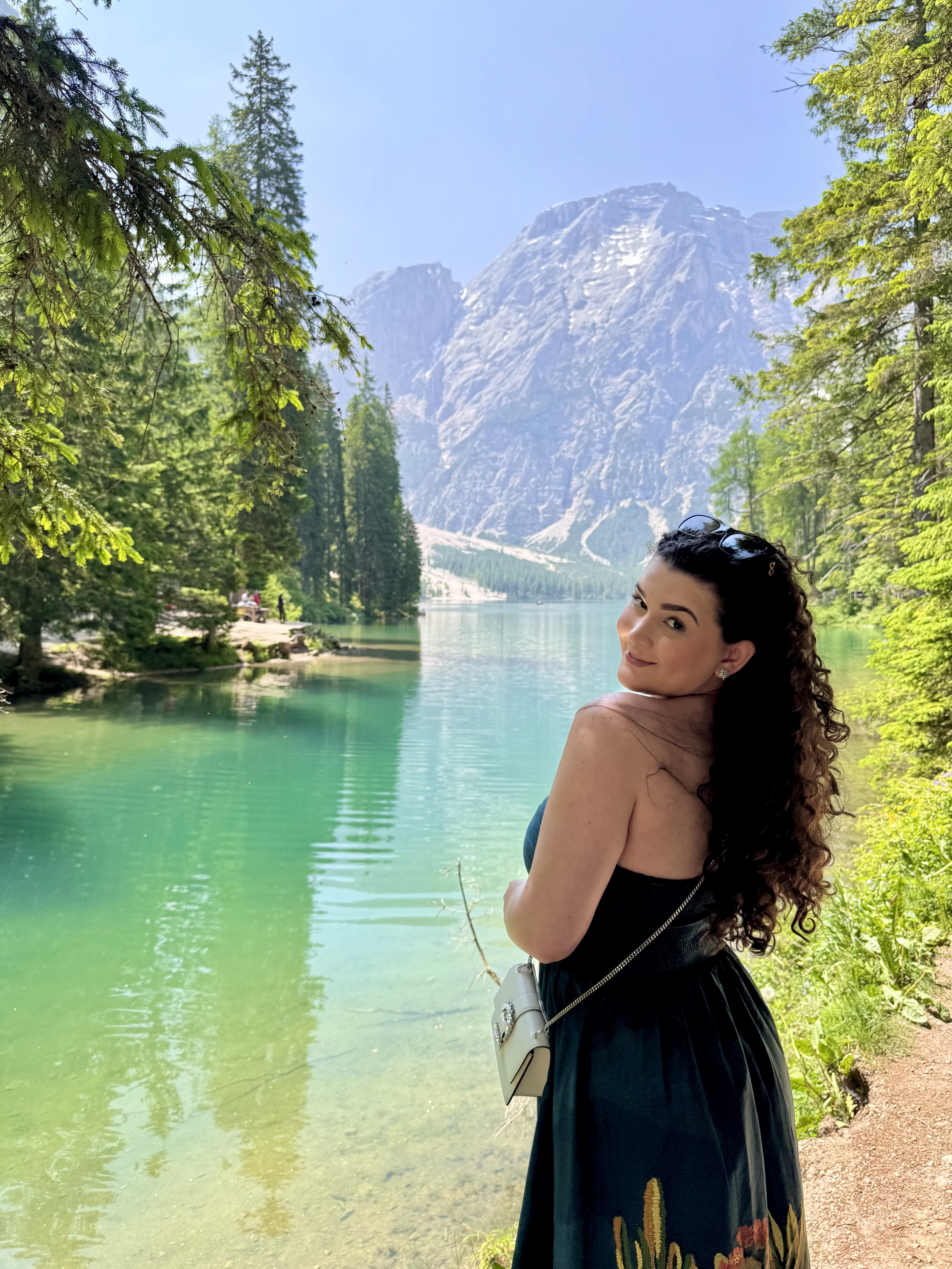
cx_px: 476
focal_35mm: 24
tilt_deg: -2.6
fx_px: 880
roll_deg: -0.2
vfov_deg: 71.6
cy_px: 634
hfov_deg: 56.8
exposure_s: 1/1721
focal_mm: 6.76
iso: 80
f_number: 1.78
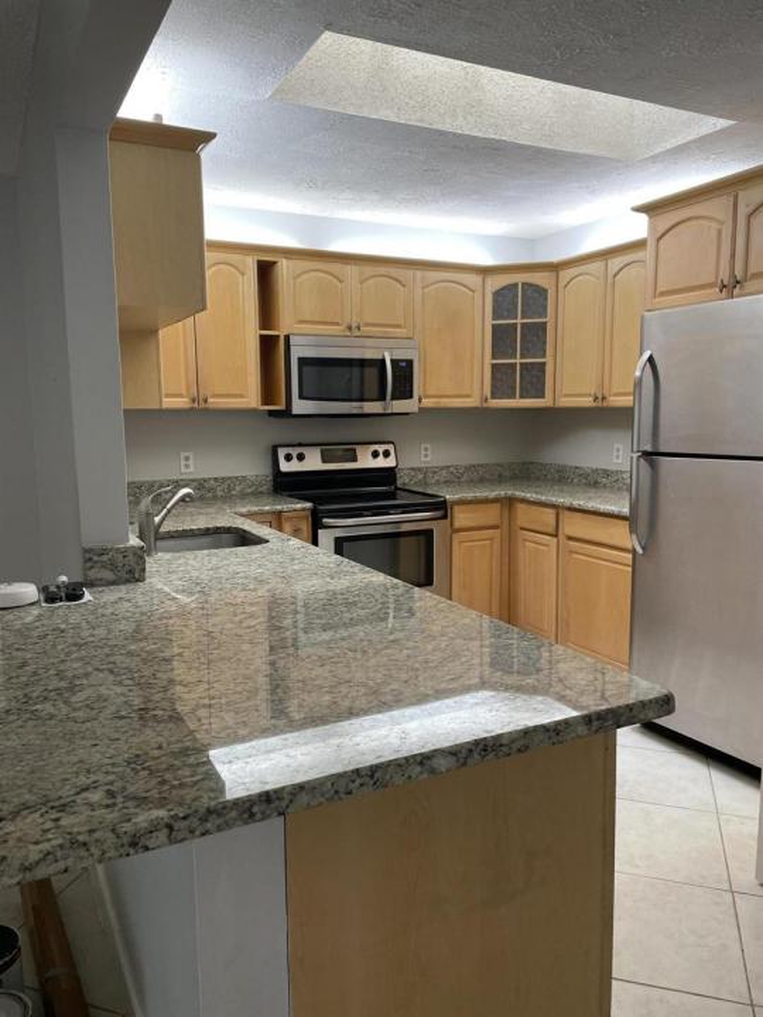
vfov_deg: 67.3
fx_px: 764
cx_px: 382
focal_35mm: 26
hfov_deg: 53.1
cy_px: 508
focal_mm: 4.2
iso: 80
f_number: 1.6
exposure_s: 1/60
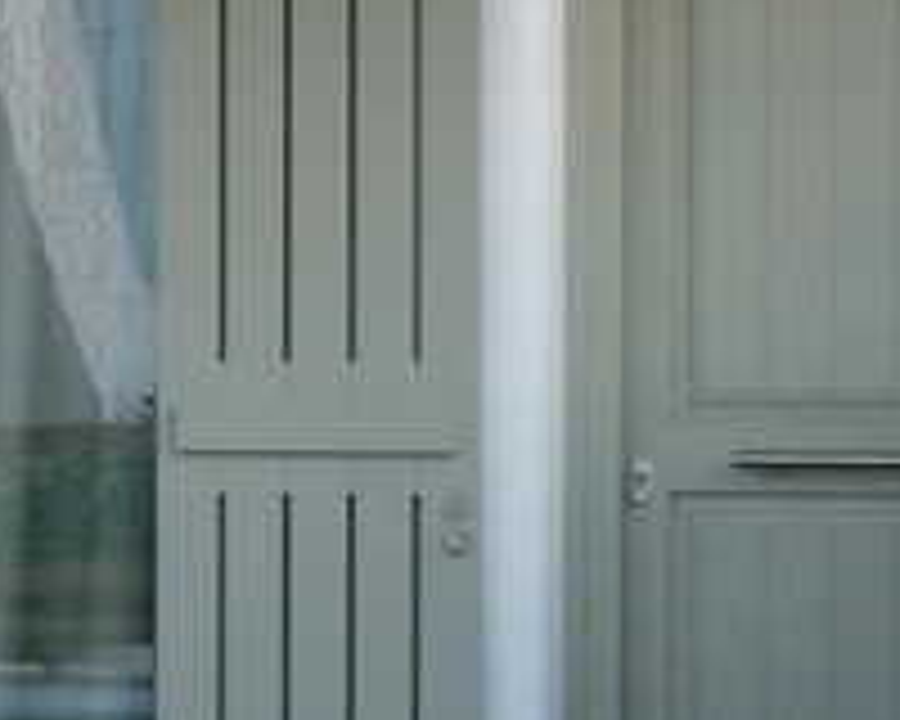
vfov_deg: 10.4
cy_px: 418
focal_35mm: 148
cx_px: 621
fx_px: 3956
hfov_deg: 13.0
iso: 250
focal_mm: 11
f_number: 7.1
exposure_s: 1/30
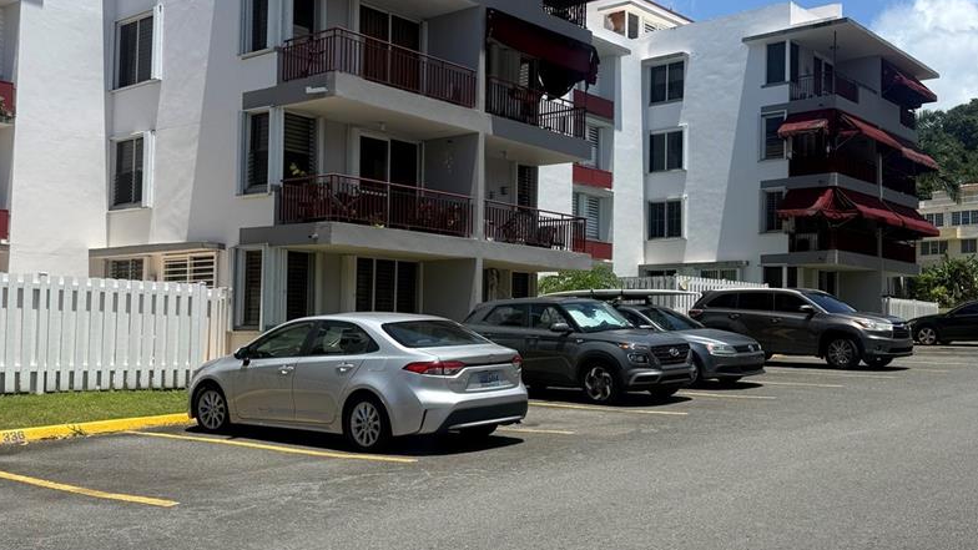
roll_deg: -1.7
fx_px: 1037
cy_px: 279
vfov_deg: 29.7
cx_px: 530
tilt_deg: +4.1
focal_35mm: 40
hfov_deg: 50.4
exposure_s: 1/5714
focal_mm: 6.76
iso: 80
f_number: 1.78
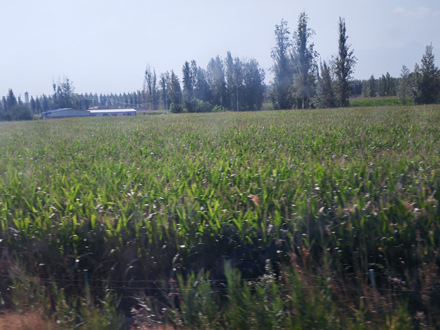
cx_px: 220
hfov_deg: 35.5
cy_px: 165
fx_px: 686
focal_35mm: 54
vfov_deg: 27.0
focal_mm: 5.52
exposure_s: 1/530
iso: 50
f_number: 1.95
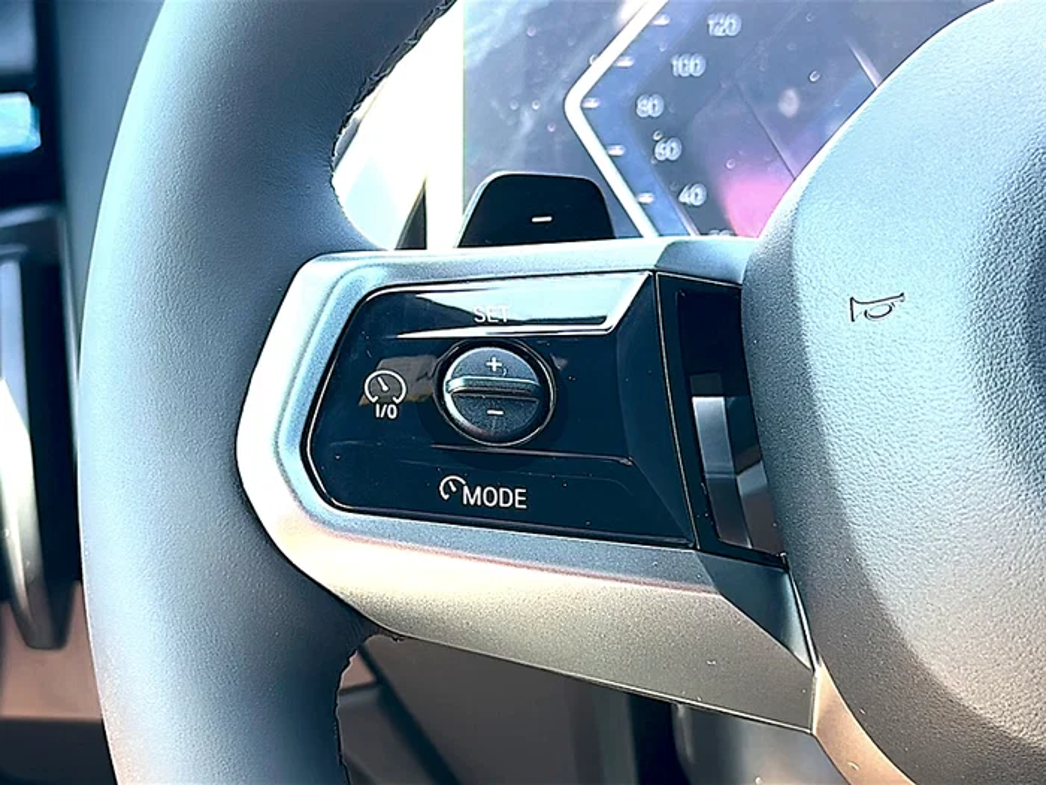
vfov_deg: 29.7
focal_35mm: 49
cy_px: 392
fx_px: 1481
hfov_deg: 38.9
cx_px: 523
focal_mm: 6.86
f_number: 1.78
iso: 64
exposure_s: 1/94
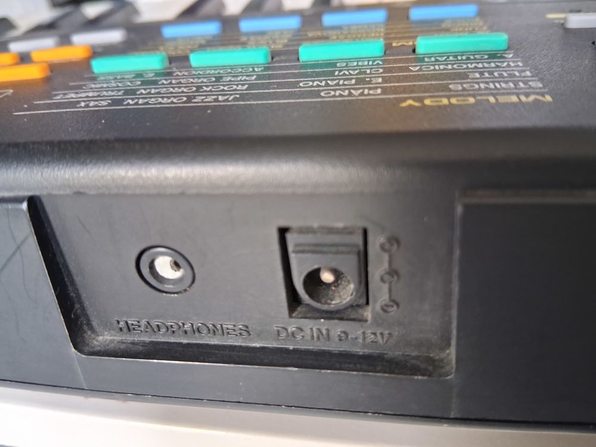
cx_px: 298
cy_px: 224
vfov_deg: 53.1
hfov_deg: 67.3
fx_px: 448
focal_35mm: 26
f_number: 1.8
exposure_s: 1/30
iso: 500
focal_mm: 3.98
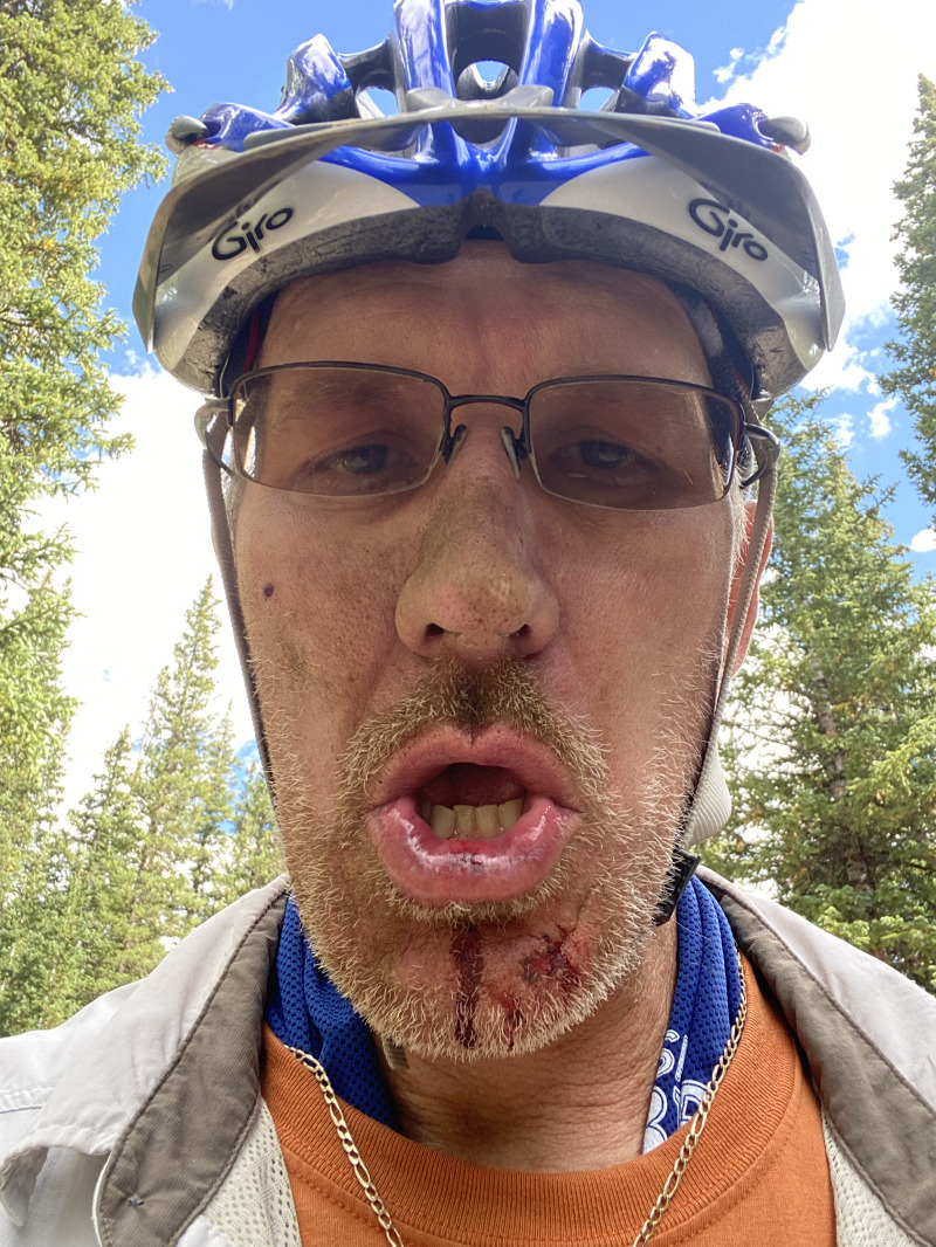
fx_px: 1081
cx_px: 468
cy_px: 624
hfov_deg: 46.8
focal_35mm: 30
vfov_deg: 60.0
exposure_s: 1/122
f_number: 2.2
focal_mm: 2.71
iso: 40
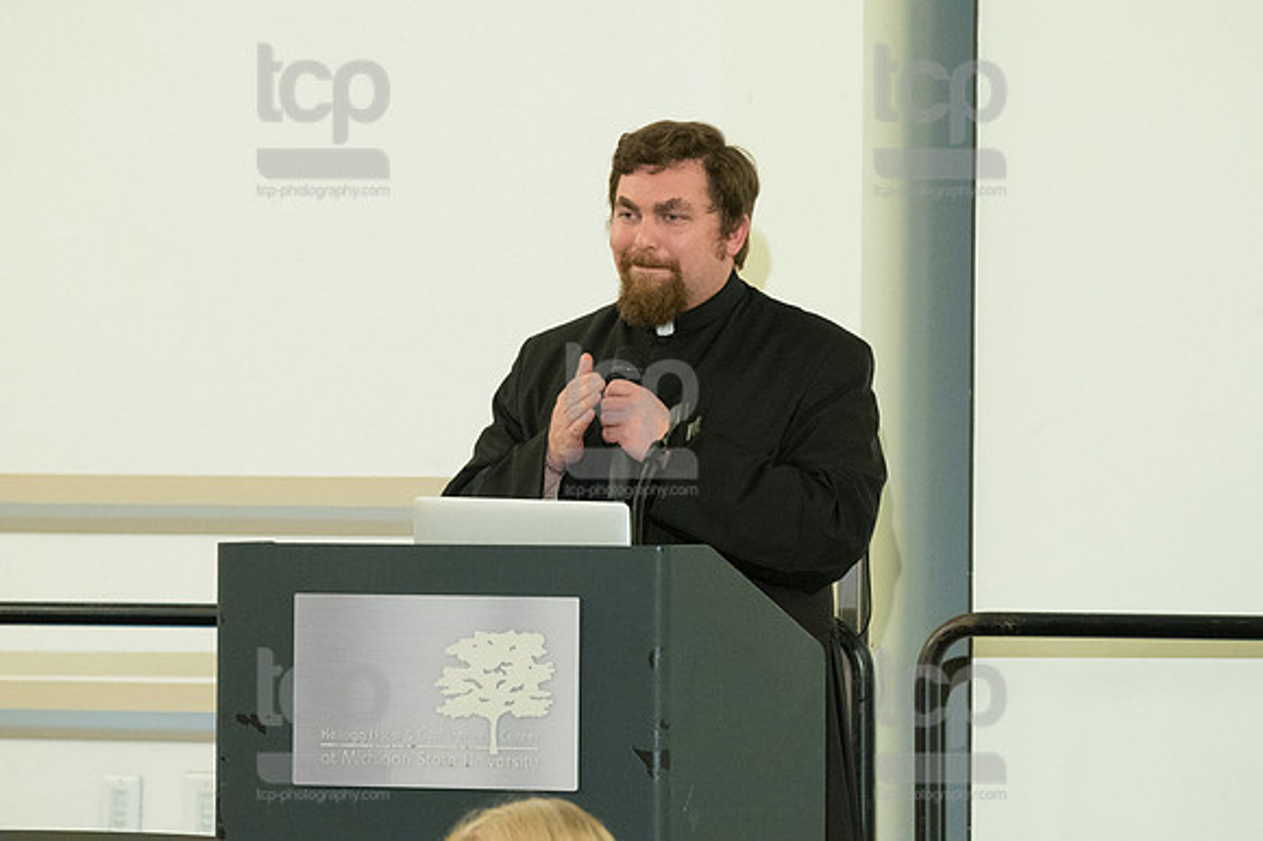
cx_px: 632
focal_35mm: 300
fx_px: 10519
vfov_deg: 4.6
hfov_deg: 6.9
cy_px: 420
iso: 3200
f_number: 4.5
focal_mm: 200
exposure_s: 1/400
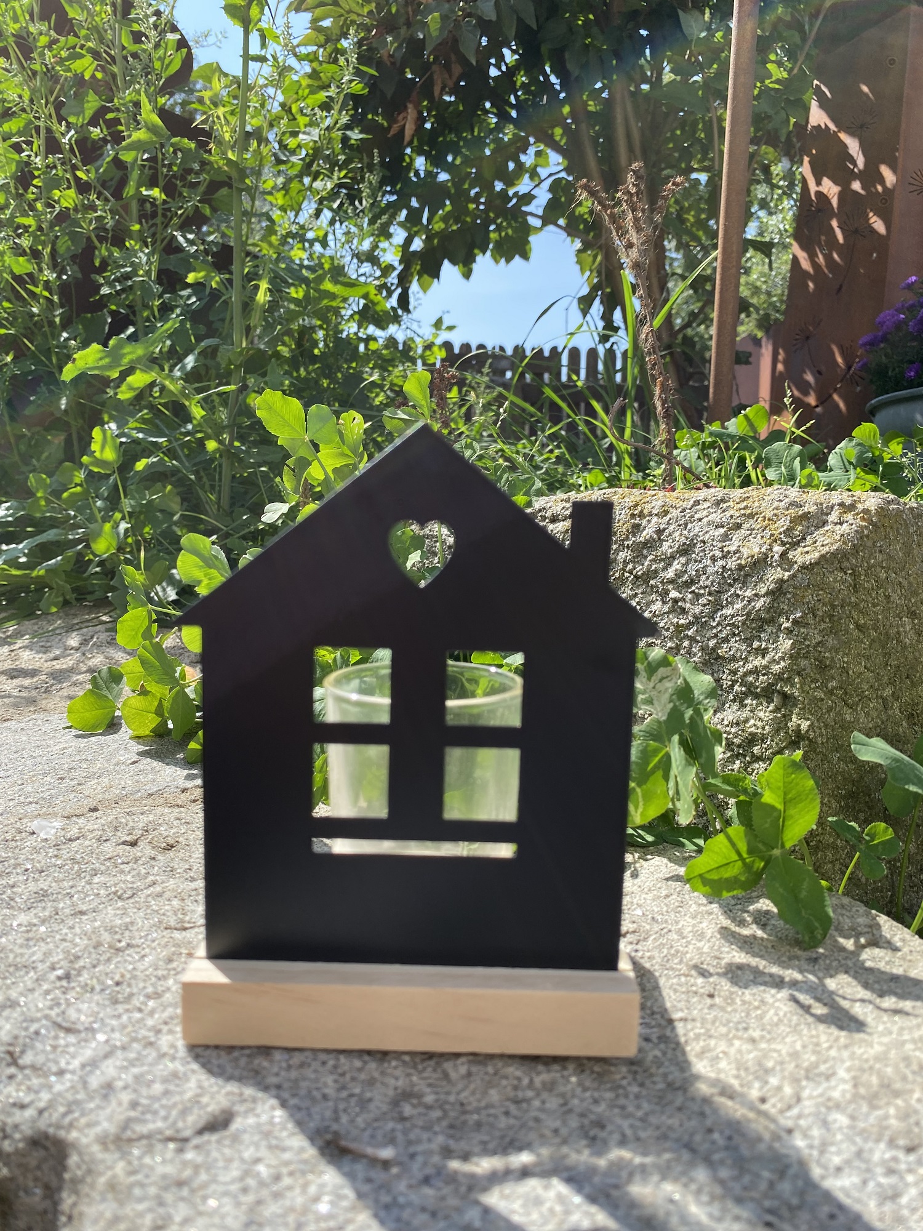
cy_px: 616
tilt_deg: -6.3
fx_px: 924
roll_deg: -1.5
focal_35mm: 26
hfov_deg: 53.1
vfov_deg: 67.3
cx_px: 462
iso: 32
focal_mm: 4.25
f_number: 1.8
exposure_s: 1/1316
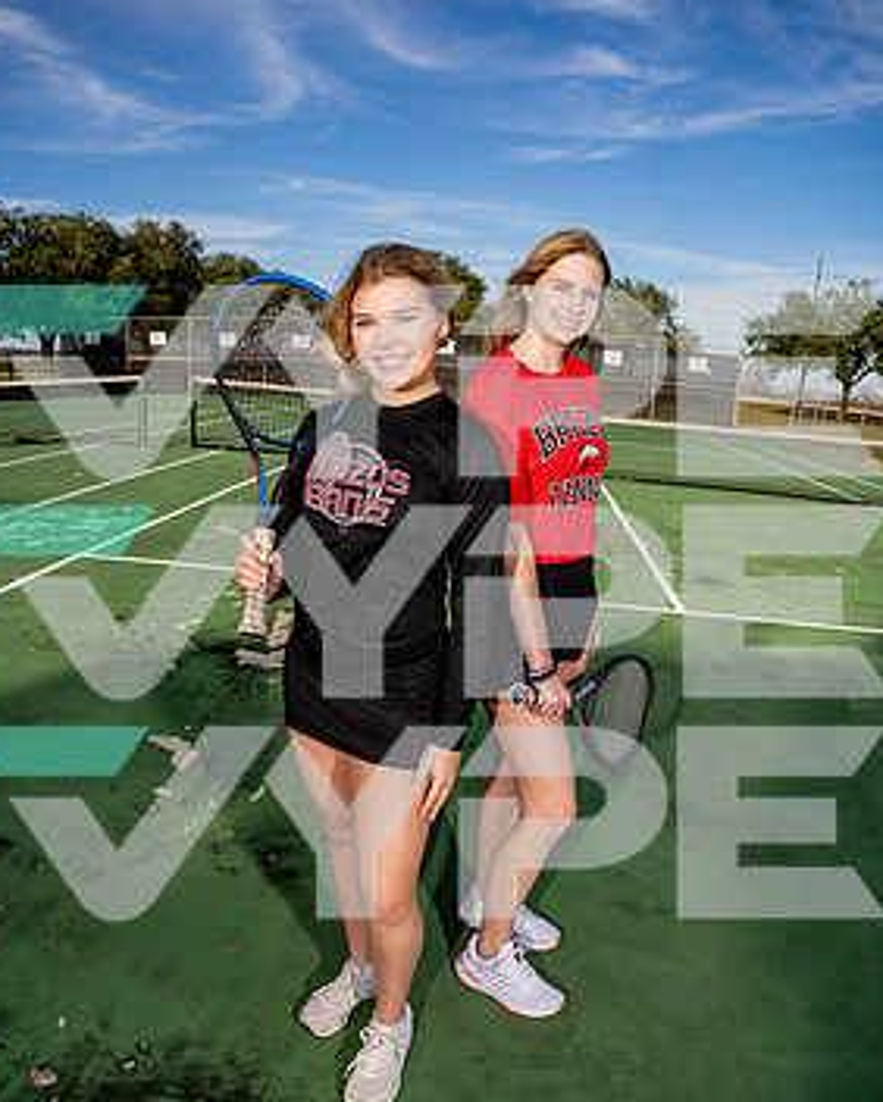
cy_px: 604
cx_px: 429
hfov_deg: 58.8
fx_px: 783
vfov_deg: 70.1
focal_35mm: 24
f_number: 4
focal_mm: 20
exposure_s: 1/1250
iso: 100
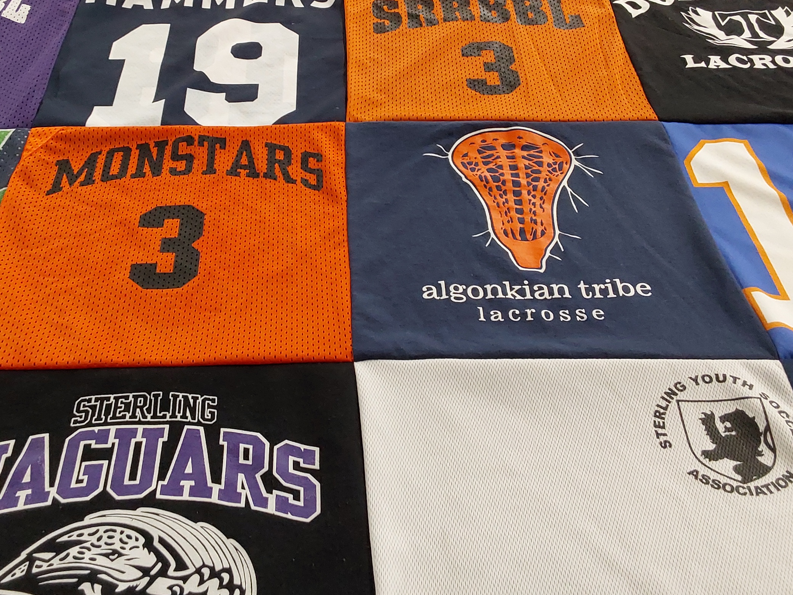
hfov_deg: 42.9
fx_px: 1008
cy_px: 211
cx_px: 348
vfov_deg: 32.7
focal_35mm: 44
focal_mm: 2.91
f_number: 1.9
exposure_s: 1/50
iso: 125
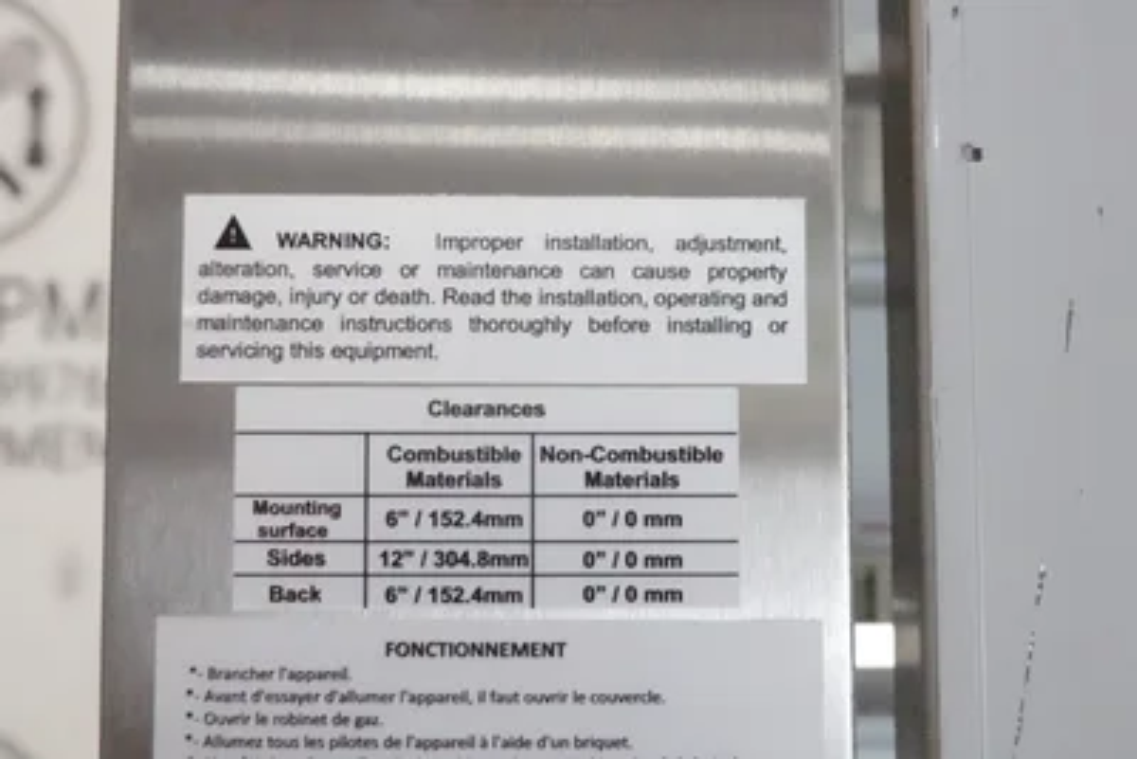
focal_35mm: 45
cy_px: 380
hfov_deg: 43.6
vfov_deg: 29.9
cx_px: 568
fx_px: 1422
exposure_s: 1/500
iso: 12800
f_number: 5
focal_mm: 16.54
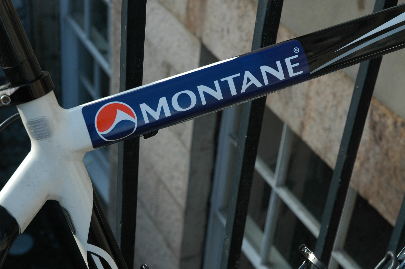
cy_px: 134
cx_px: 202
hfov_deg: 29.3
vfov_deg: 19.7
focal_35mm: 69
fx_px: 776
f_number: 8
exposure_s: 1/60
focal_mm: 46
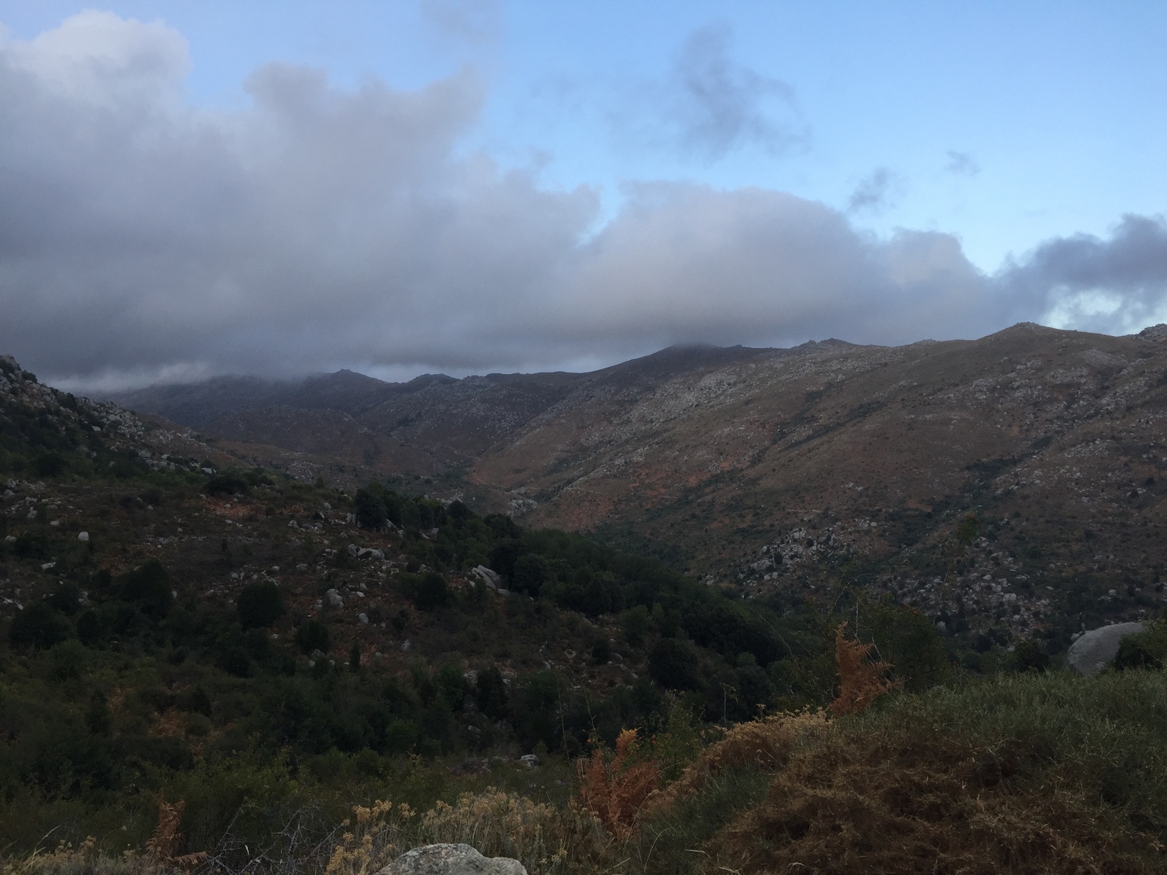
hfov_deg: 61.7
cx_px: 584
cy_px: 438
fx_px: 978
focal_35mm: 29
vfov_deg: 48.2
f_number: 2.2
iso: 32
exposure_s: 1/144
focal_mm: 4.15
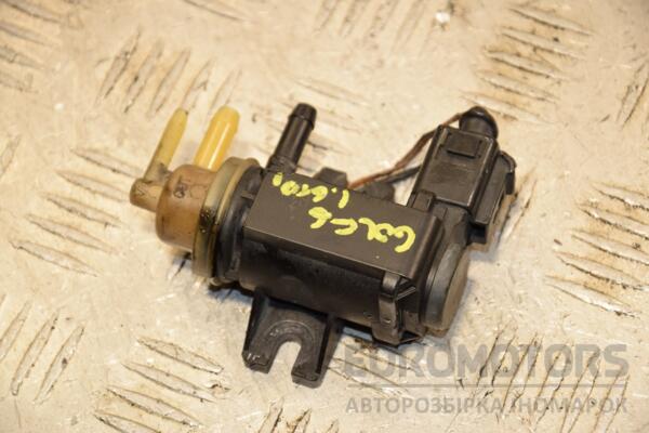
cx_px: 324
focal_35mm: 158
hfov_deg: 13.0
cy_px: 216
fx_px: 2839
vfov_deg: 8.7
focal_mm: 105
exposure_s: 1/200
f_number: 7.1
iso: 800
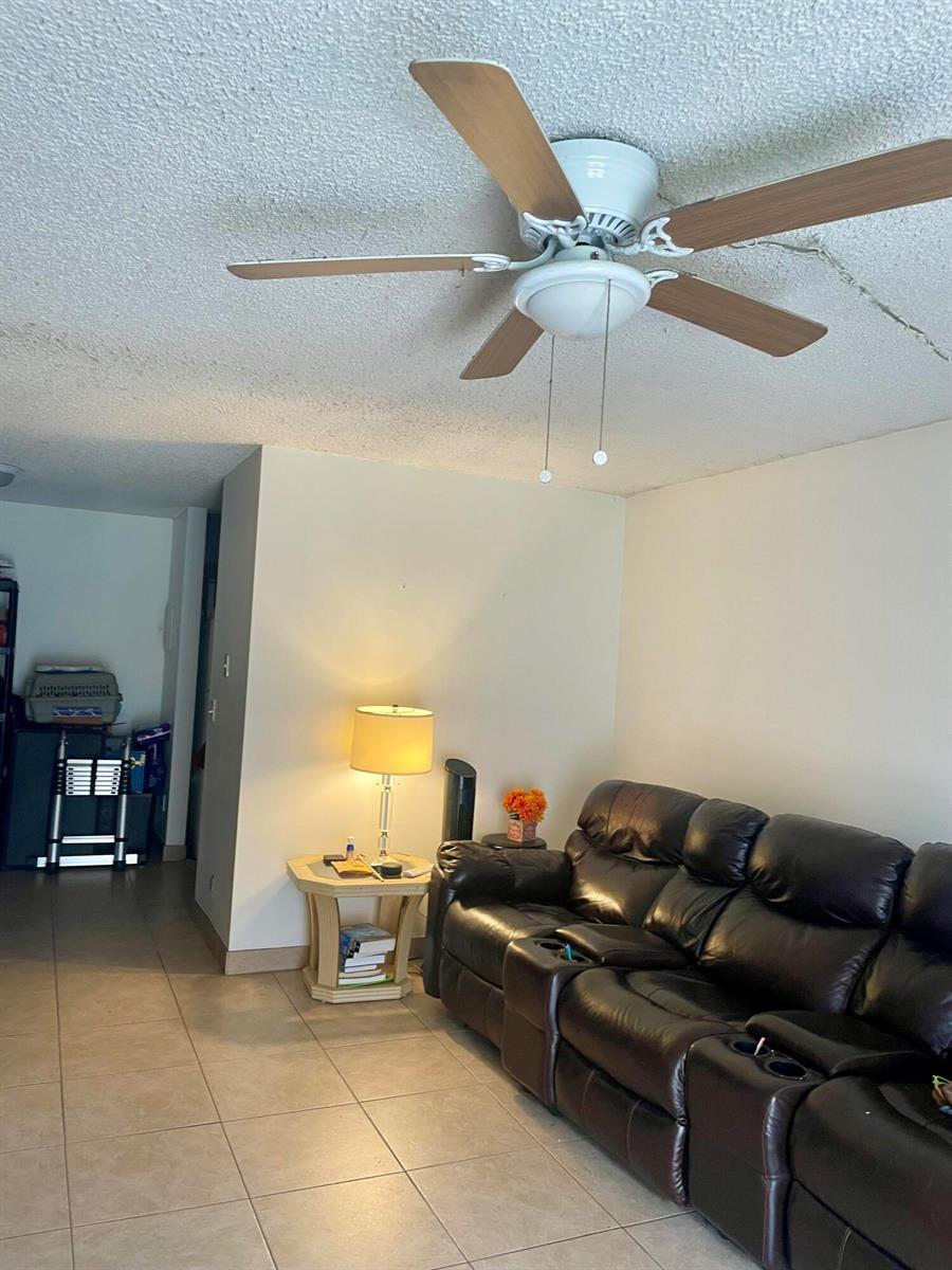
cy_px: 635
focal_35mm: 26
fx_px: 953
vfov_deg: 67.3
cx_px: 476
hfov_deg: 53.1
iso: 80
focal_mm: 4.2
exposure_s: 1/60
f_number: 1.6
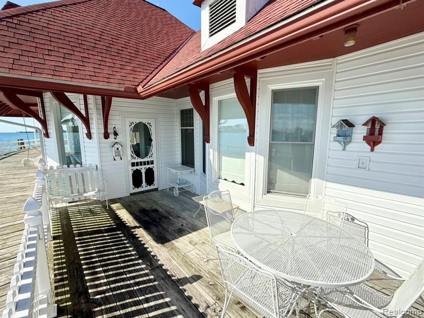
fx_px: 171
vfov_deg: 85.7
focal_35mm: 14
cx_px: 212
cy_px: 159
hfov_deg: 102.1
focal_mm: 2.22
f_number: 2.2
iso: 50
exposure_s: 1/2611
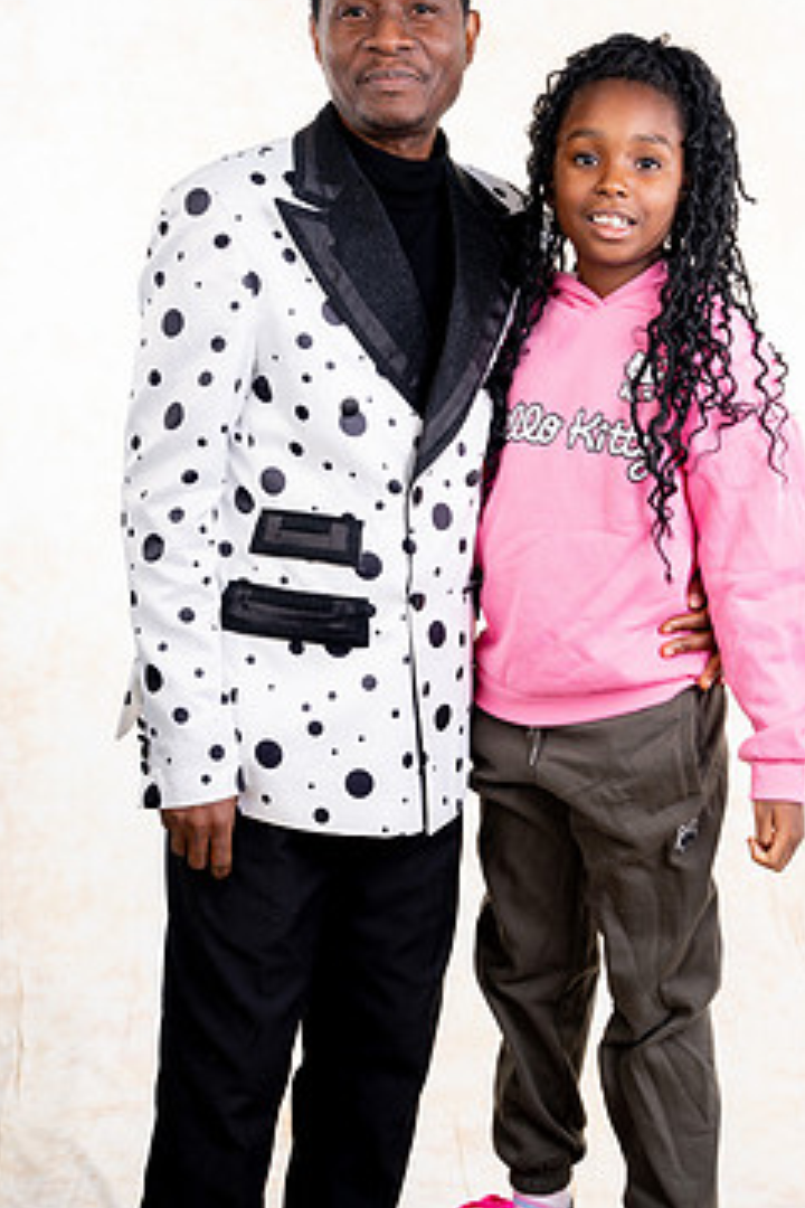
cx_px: 466
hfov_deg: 22.6
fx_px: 2012
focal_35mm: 60
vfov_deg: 33.3
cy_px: 460
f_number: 10
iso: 125
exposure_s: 1/200
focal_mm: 48
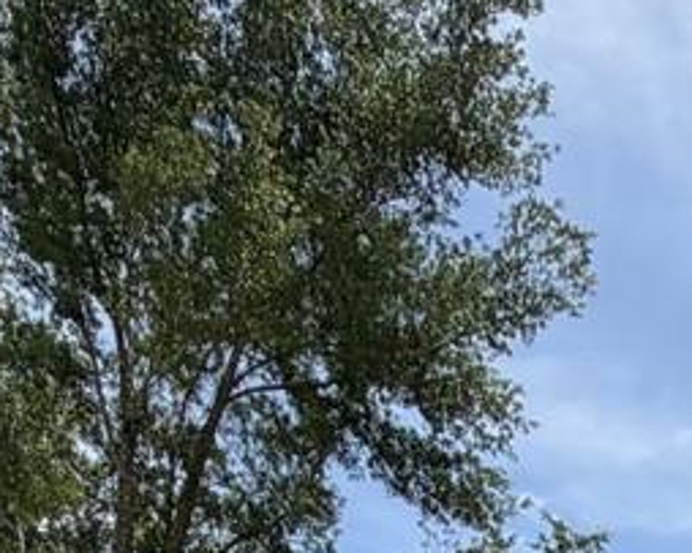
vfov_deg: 12.9
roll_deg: -0.6
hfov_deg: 19.7
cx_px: 992
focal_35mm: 86
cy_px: 1389
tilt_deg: -3.7
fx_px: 1761
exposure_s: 1/1105
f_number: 2.2
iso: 20
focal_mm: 2.22
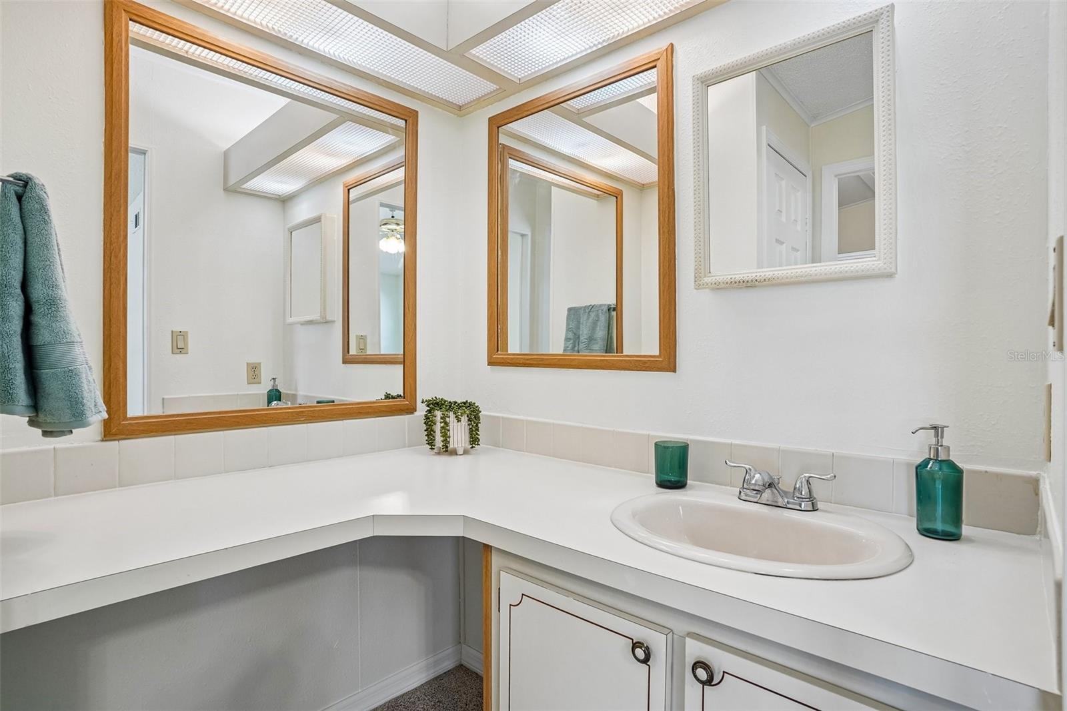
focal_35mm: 18
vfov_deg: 67.4
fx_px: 533
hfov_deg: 90.0
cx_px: 534
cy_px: 356
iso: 400
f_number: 8
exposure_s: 1/20
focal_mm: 18
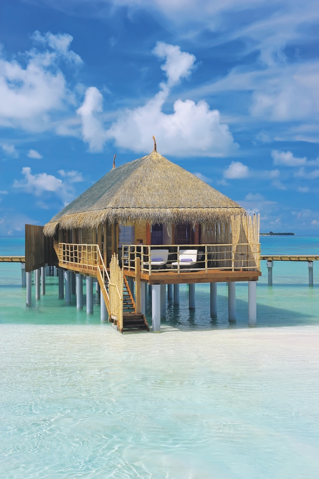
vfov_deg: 41.1
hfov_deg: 28.1
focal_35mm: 48
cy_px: 240
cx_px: 160
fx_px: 638
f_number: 11
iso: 200
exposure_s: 1/320
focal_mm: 48
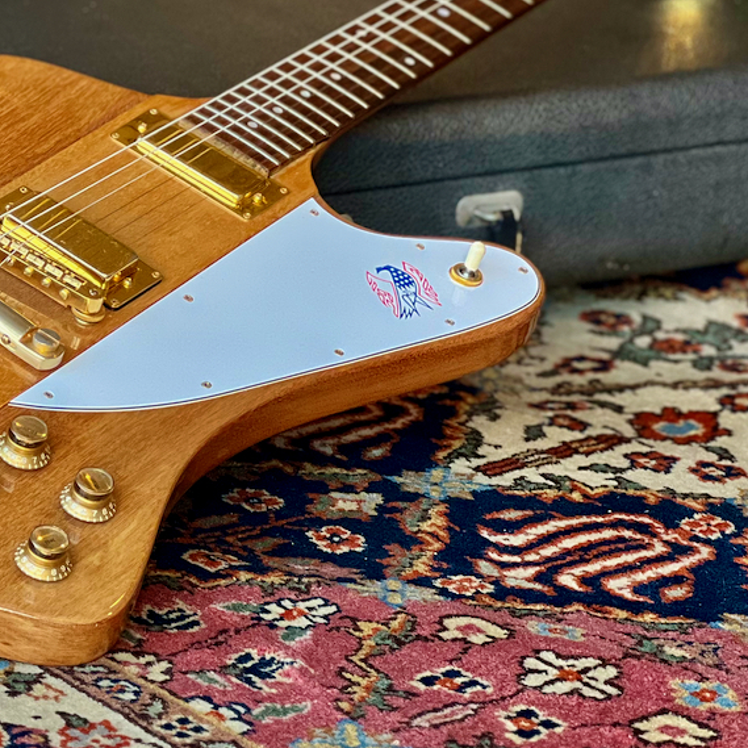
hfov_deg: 11.3
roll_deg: -2.7
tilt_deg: -16.7
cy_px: 162
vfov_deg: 11.4
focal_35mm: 153
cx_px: 34
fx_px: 3740
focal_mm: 9
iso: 160
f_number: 2.8
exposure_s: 1/100
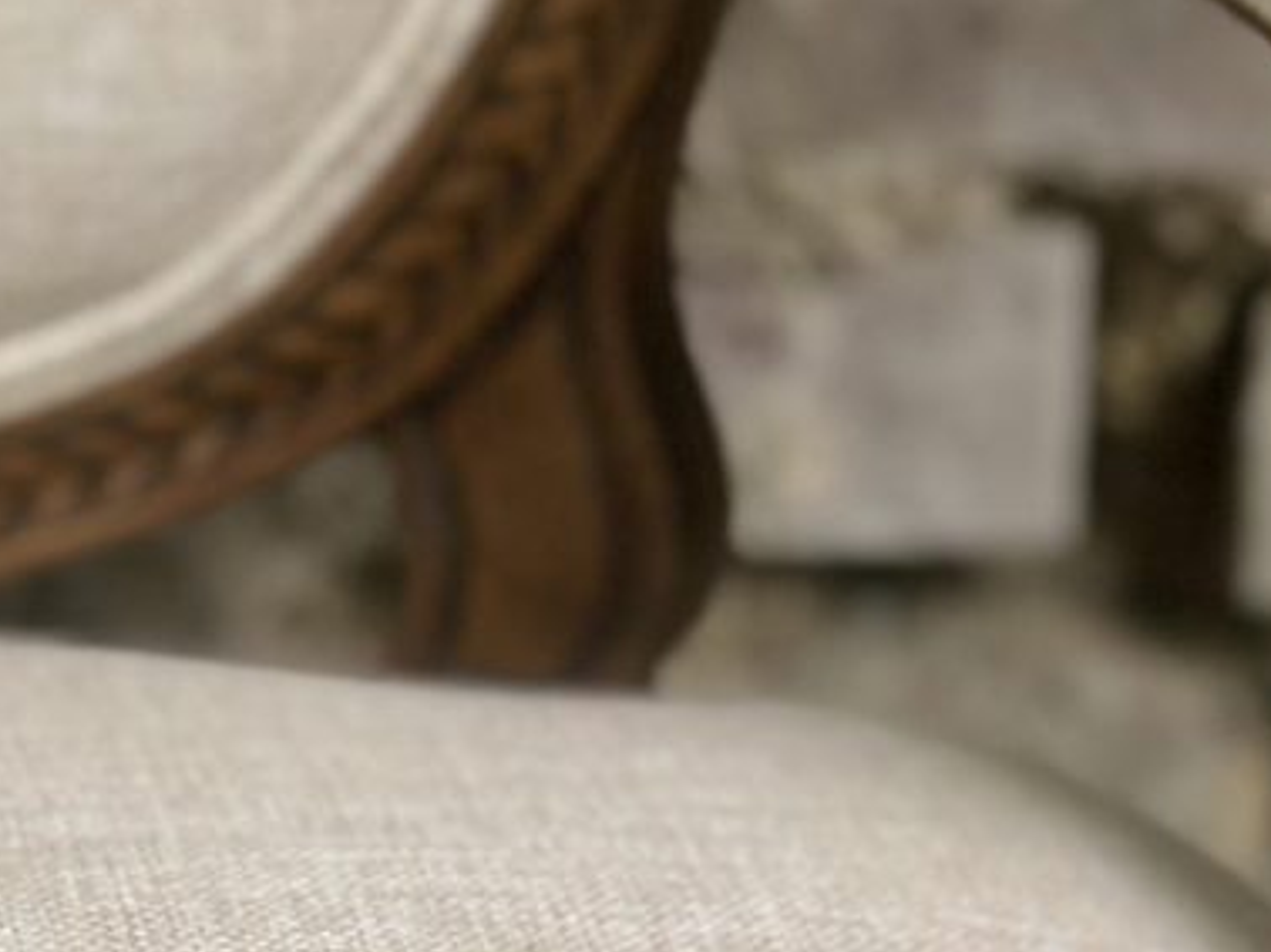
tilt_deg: -30.8
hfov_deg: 14.0
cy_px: 1117
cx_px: 941
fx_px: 5174
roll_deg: -3.5
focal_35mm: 141
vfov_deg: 10.4
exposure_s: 1/50
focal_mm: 6
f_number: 2.4
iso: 80
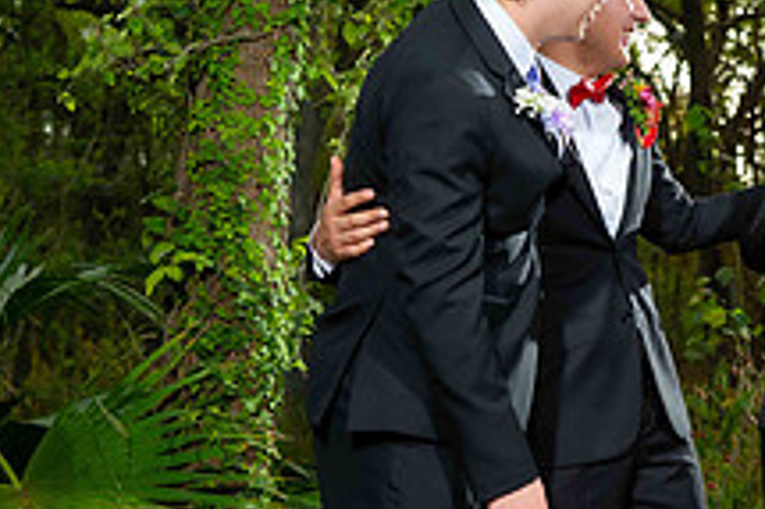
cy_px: 408
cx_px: 900
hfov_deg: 19.3
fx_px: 2123
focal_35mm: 100
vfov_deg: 13.6
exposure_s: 1/200
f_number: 3.2
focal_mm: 37
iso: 160
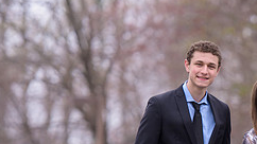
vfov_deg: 3.1
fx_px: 2657
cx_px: 278
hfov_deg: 5.5
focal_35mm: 390
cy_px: 191
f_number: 3.2
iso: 400
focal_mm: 155
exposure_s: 1/1600
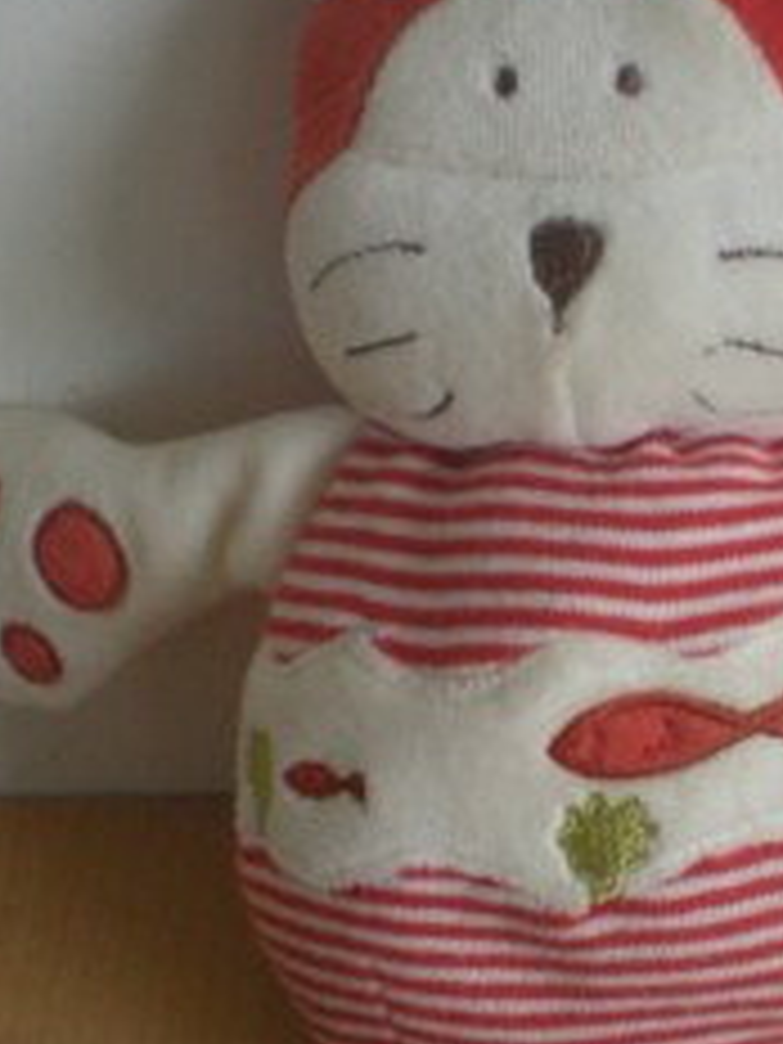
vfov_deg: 23.0
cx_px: 621
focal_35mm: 85
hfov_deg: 17.2
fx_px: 2564
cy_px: 598
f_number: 3.1
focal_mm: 6.3
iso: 195
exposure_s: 1/60.7
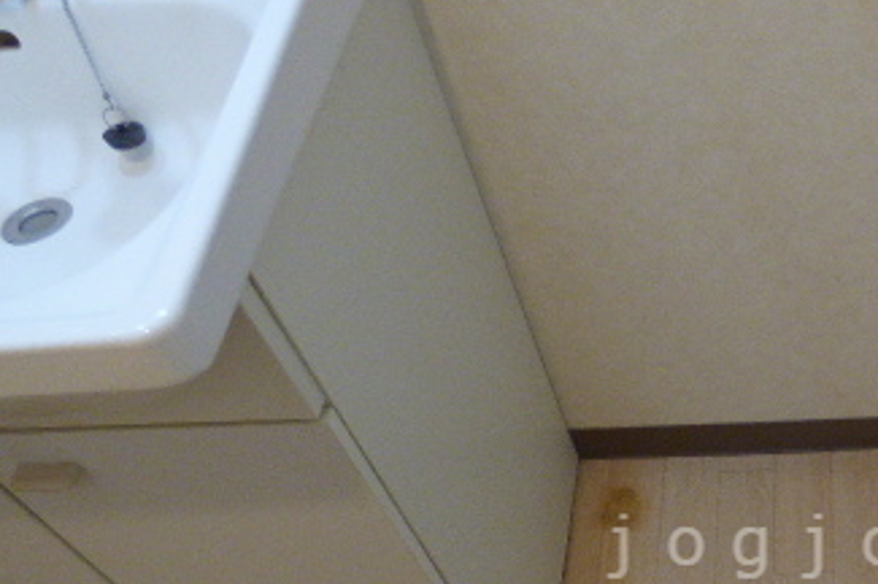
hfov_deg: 43.3
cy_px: 546
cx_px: 792
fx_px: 999
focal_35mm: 41
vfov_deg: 30.8
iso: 400
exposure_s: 1/40
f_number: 2.8
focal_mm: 3.58
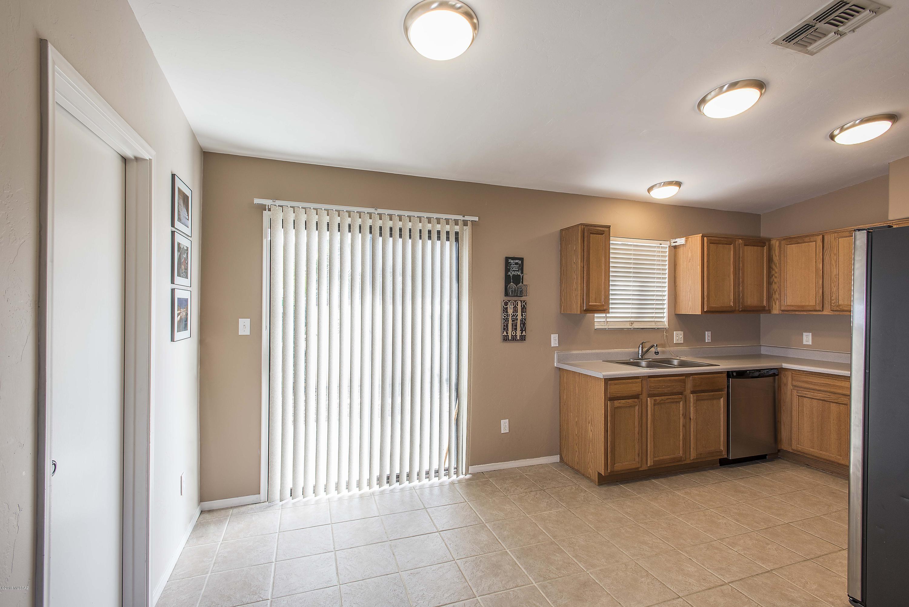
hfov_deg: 93.3
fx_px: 429
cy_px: 304
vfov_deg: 70.5
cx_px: 454
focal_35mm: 17
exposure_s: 1/6
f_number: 10
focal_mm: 17
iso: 100
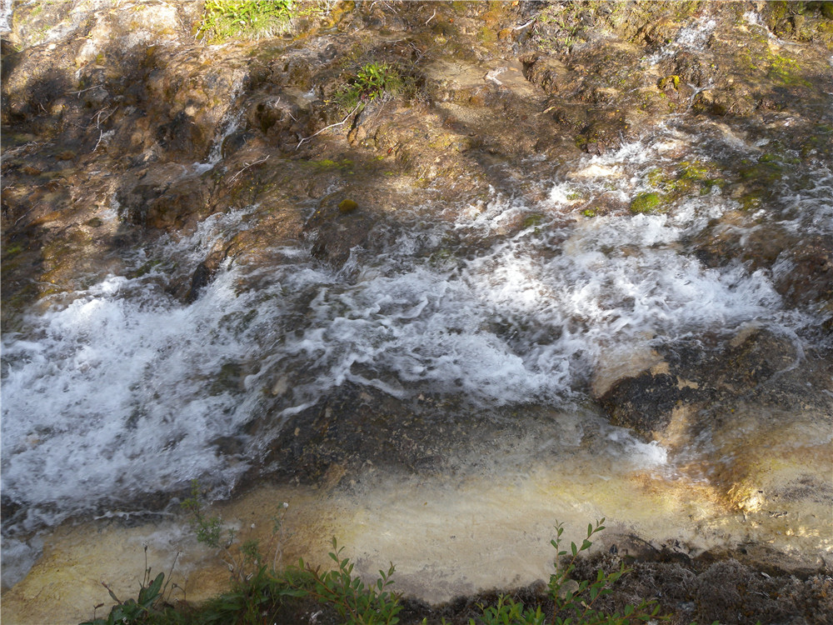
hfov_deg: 63.4
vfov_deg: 49.7
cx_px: 416
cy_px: 312
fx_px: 674
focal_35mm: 28
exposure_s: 1/153
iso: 64
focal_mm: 6
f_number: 4.1
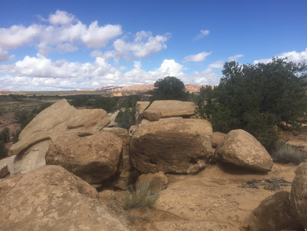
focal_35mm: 29
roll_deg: -1.5
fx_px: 257
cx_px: 154
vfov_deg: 48.2
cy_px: 116
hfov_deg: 61.7
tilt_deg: -4.5
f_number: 2.2
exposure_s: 1/2825
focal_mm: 4.15
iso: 32
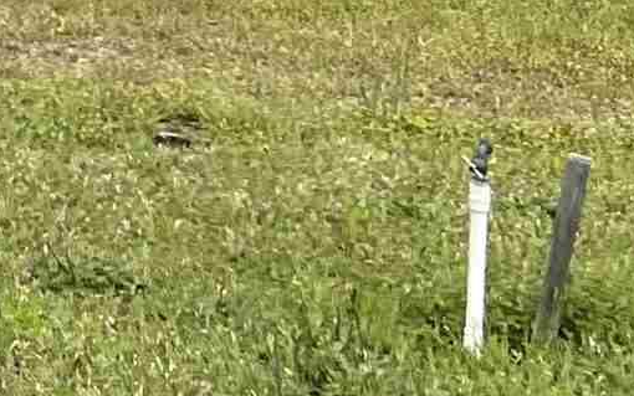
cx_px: -742
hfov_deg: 11.1
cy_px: -796
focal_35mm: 166
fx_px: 2869
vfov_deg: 7.1
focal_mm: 5.7
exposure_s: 1/1724
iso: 50
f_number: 1.5
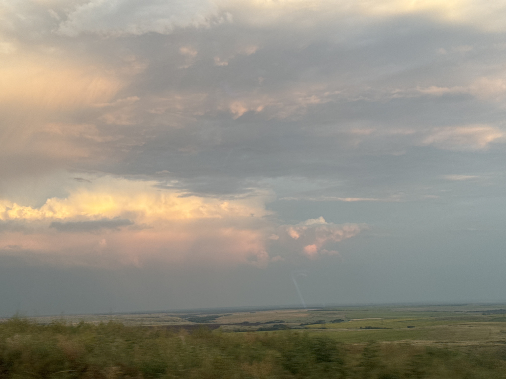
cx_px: 253
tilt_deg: +8.5
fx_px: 702
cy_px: 190
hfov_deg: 39.7
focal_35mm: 48
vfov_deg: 30.3
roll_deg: +2.2
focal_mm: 6.76
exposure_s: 1/218
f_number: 1.78
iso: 50
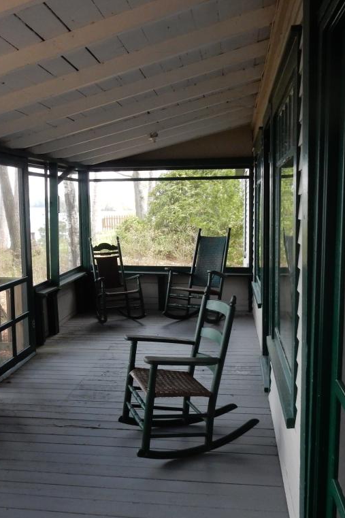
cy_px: 261
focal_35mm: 35
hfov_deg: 37.5
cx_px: 122
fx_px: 503
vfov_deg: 54.4
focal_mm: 4.5
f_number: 3.7
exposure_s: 1/200
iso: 400
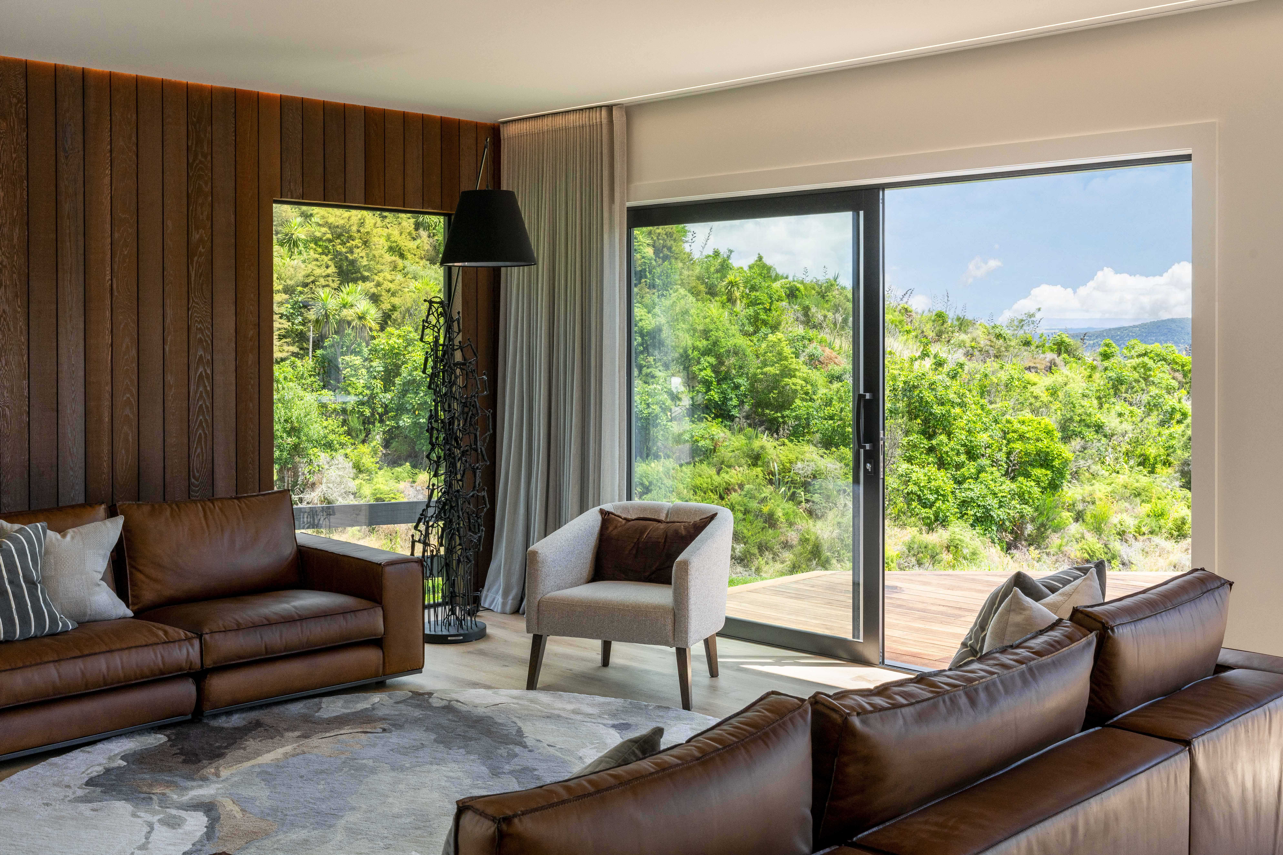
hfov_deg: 50.3
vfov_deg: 34.8
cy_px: 428
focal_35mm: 38
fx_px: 1365
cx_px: 642
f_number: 11
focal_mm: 38.3
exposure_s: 1/100
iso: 640
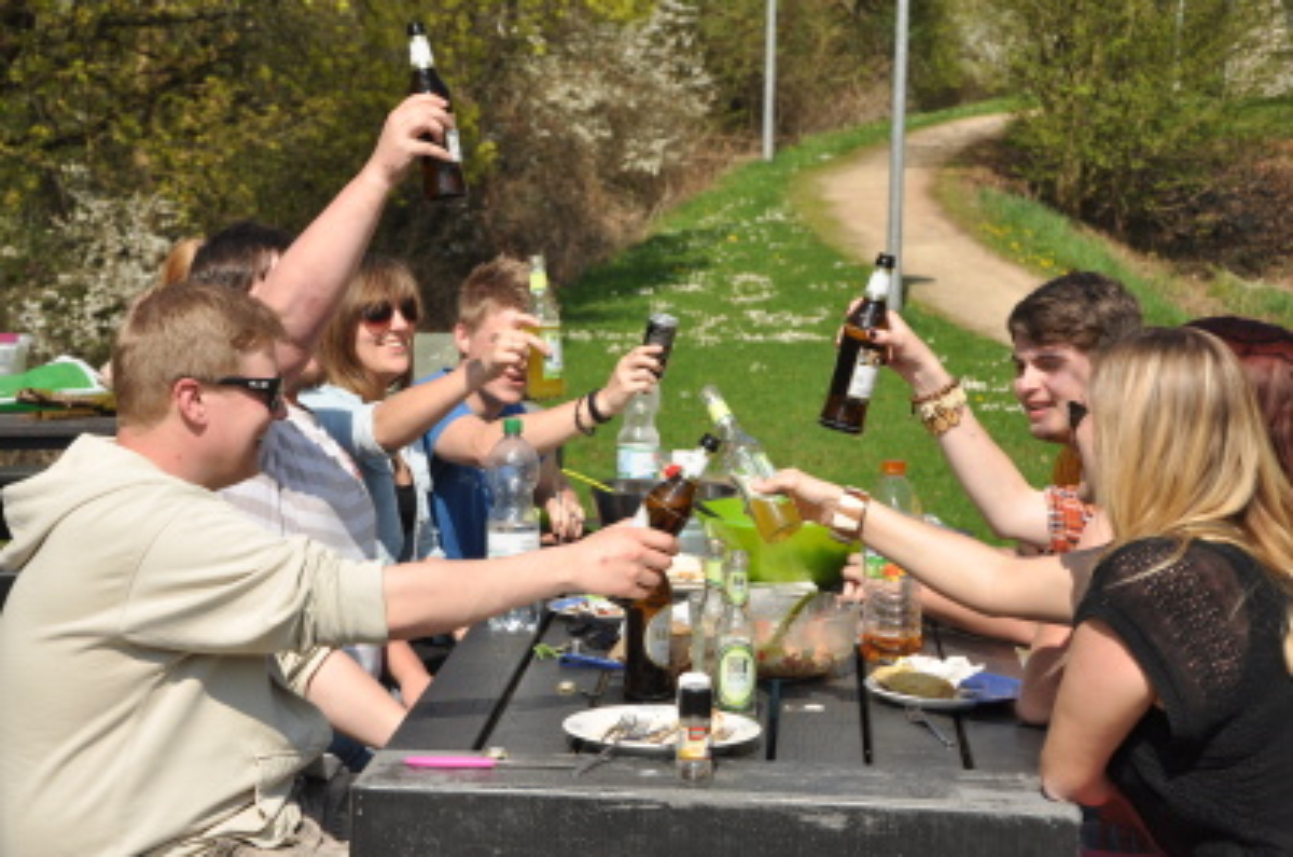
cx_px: 646
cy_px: 428
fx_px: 2796
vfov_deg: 17.4
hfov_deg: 26.0
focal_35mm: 78
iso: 200
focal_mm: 52
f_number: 7.1
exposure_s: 1/800
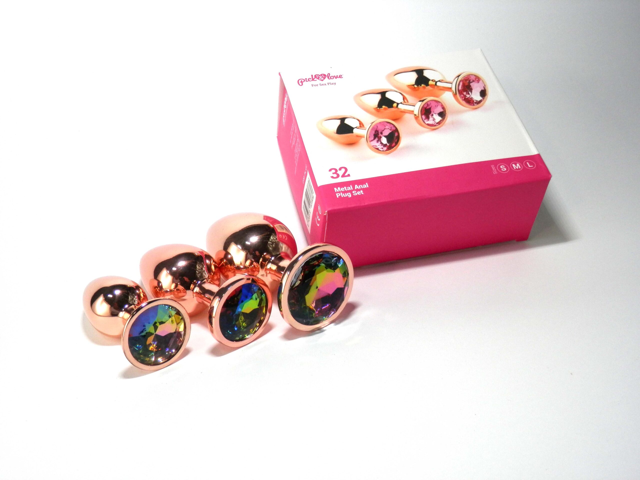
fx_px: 832
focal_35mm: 45
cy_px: 240
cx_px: 320
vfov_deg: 32.2
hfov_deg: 42.1
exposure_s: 1/80
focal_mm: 8
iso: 125
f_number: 3.8
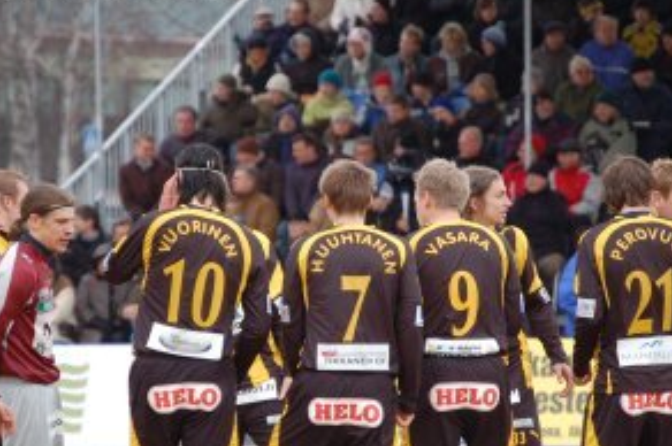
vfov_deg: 2.7
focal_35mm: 513
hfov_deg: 4.0
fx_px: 9565
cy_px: 329
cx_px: 334
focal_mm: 200
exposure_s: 1/250
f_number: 5.6
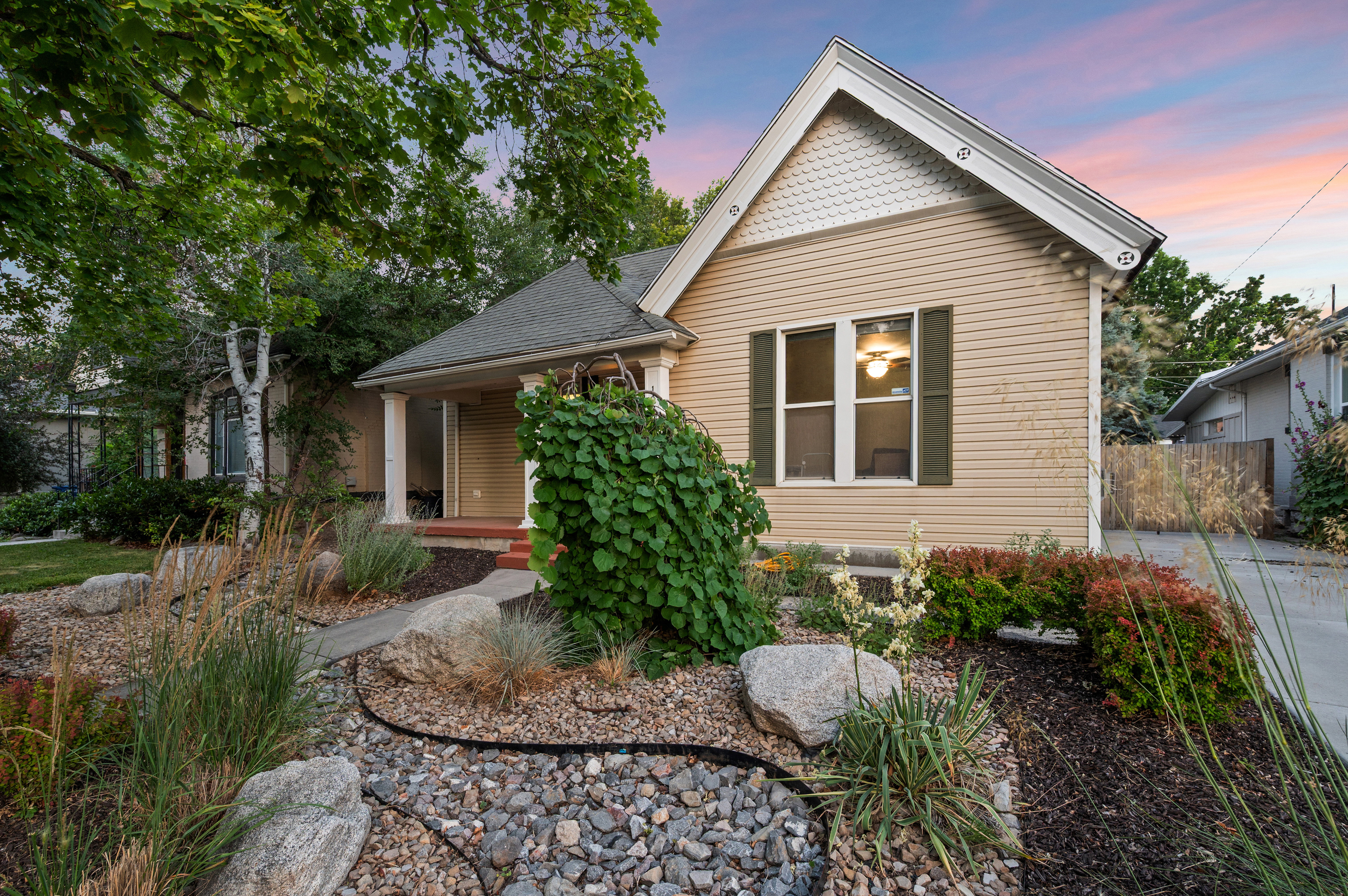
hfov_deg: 104.3
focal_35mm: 14
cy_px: 448
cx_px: 674
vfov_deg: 81.1
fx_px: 524
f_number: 7.1
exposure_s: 1/5
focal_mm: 14
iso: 500
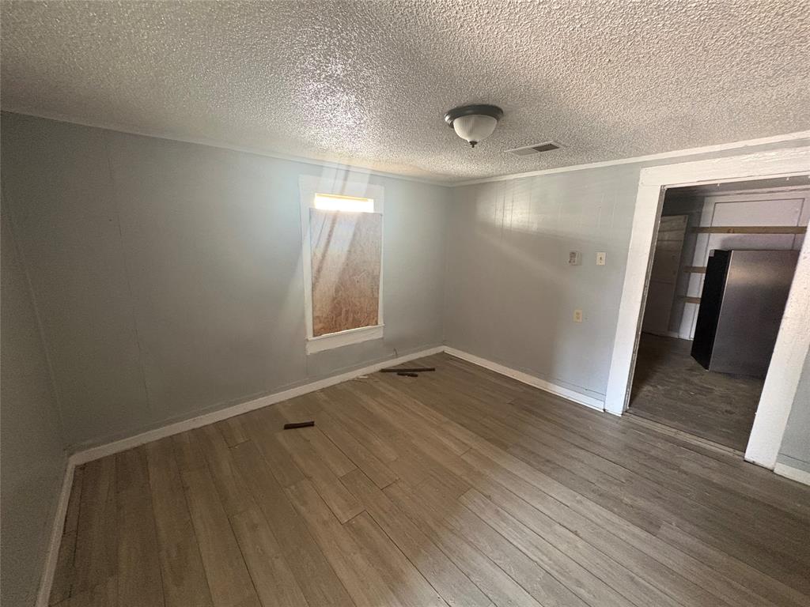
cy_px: 304
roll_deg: -0.7
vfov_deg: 85.7
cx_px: 405
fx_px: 328
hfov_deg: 102.1
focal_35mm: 14
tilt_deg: -11.4
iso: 800
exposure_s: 1/60
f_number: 2.2
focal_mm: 2.22
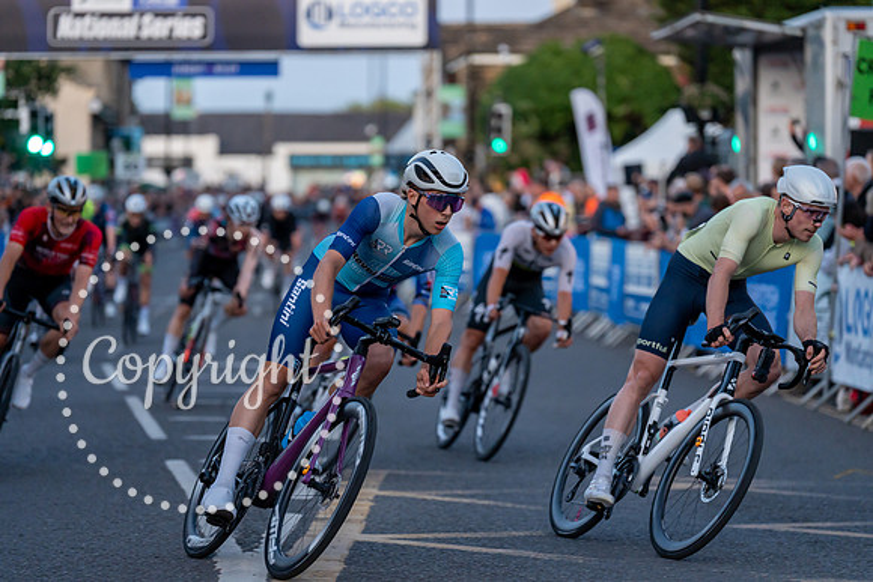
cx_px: 436
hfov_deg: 14.8
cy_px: 291
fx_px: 3371
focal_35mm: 139
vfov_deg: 9.9
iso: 2500
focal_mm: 139
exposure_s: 1/800
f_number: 2.8
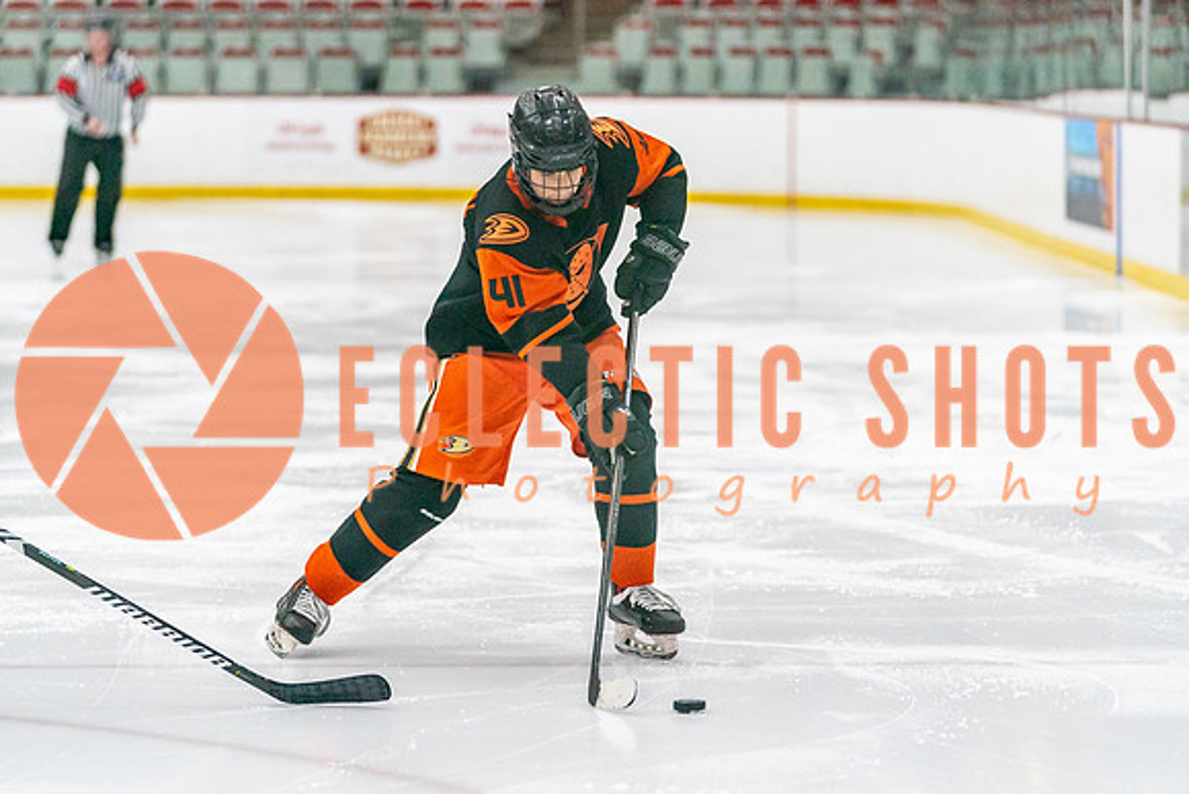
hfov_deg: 12.5
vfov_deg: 8.4
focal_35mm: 164
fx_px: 5415
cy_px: 487
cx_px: 594
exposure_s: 1/1250
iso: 3200
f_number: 2.8
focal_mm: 124
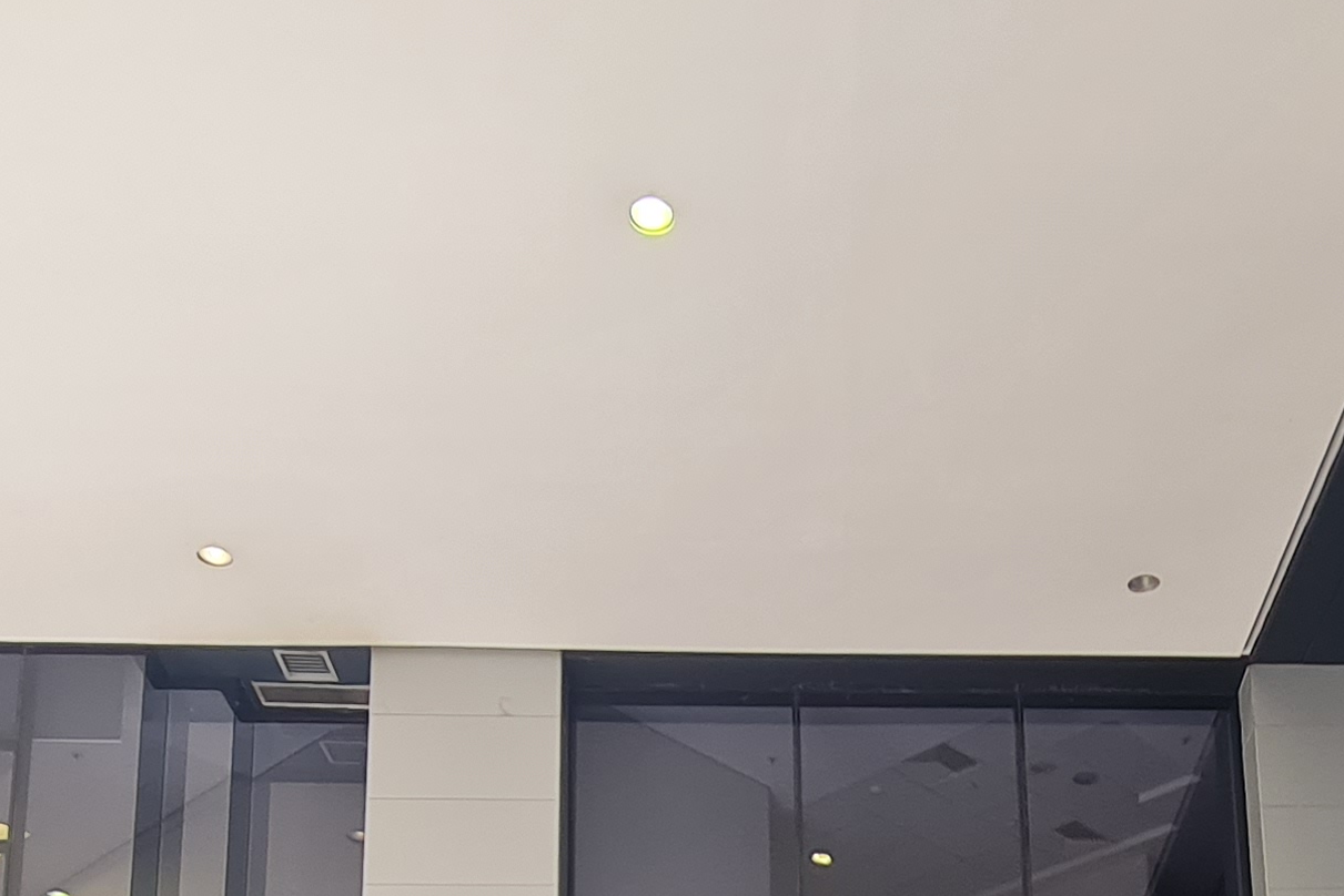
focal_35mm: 45
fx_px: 1680
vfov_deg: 24.1
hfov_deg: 43.0
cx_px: 905
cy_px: 1307
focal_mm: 2.2
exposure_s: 1/151
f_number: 2.2
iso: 50
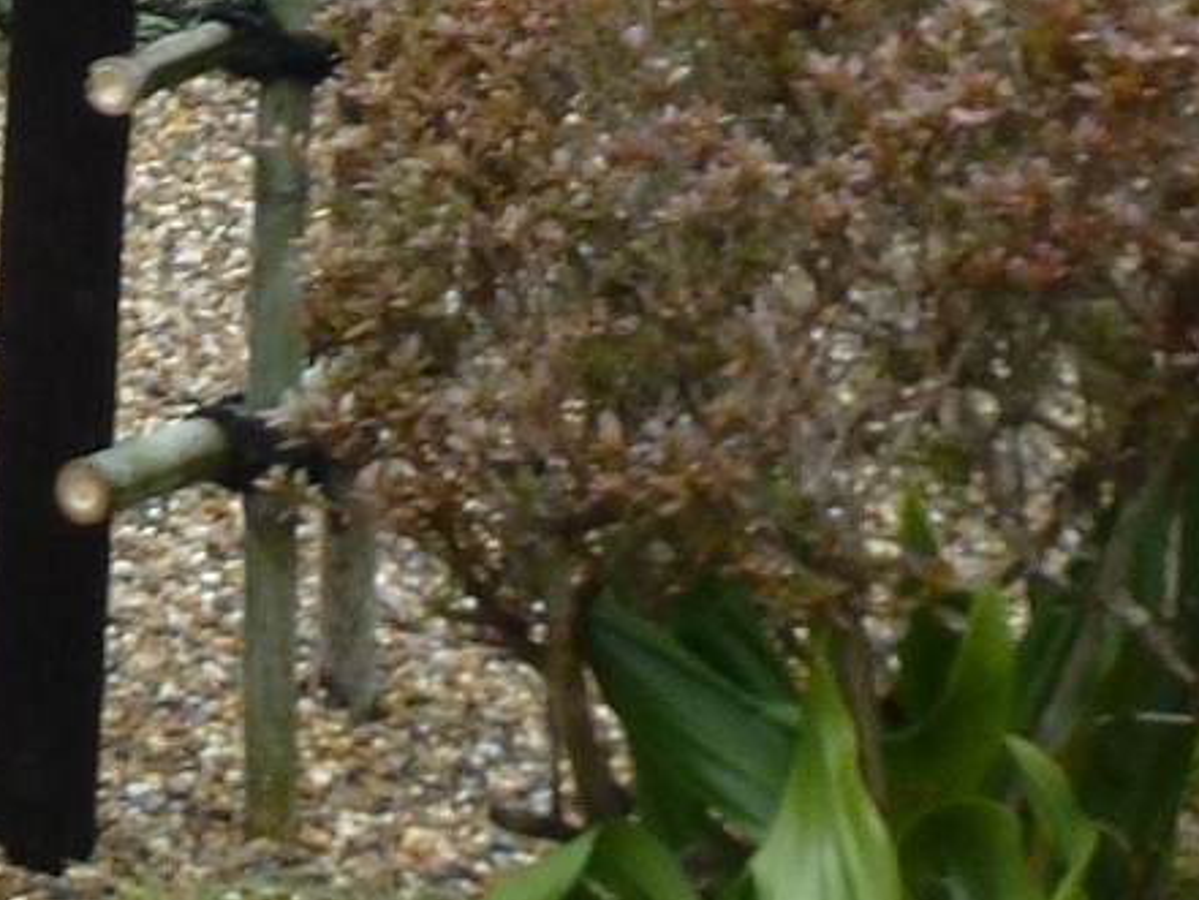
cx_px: -1321
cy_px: -405
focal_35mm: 209
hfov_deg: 8.8
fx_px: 7241
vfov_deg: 7.0
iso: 100
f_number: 3.7
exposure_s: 1/60
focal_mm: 6.4
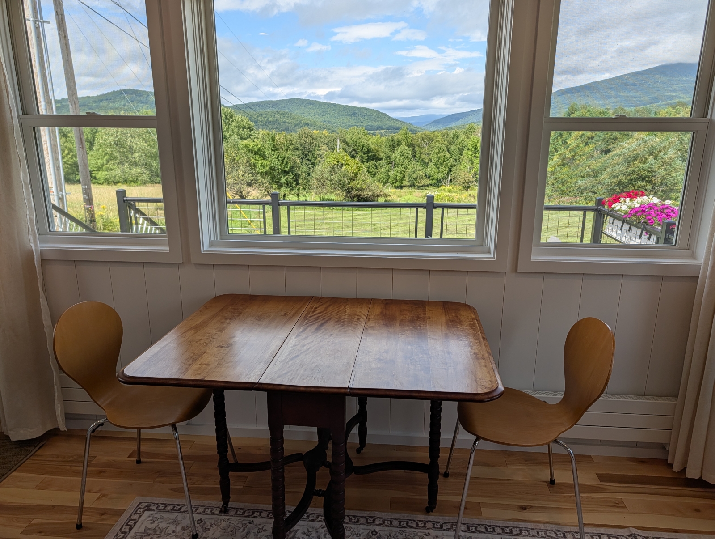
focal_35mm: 24
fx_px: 496
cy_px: 270
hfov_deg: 71.5
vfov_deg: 56.9
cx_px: 358
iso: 22
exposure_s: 1/626
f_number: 1.68
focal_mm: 6.9
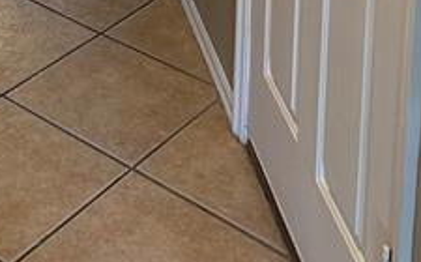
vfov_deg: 12.2
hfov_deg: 22.9
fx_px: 997
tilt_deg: -6.5
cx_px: 2
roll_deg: -1.4
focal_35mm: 87
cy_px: -352
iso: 160
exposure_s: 1/60
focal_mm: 6.86
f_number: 1.78
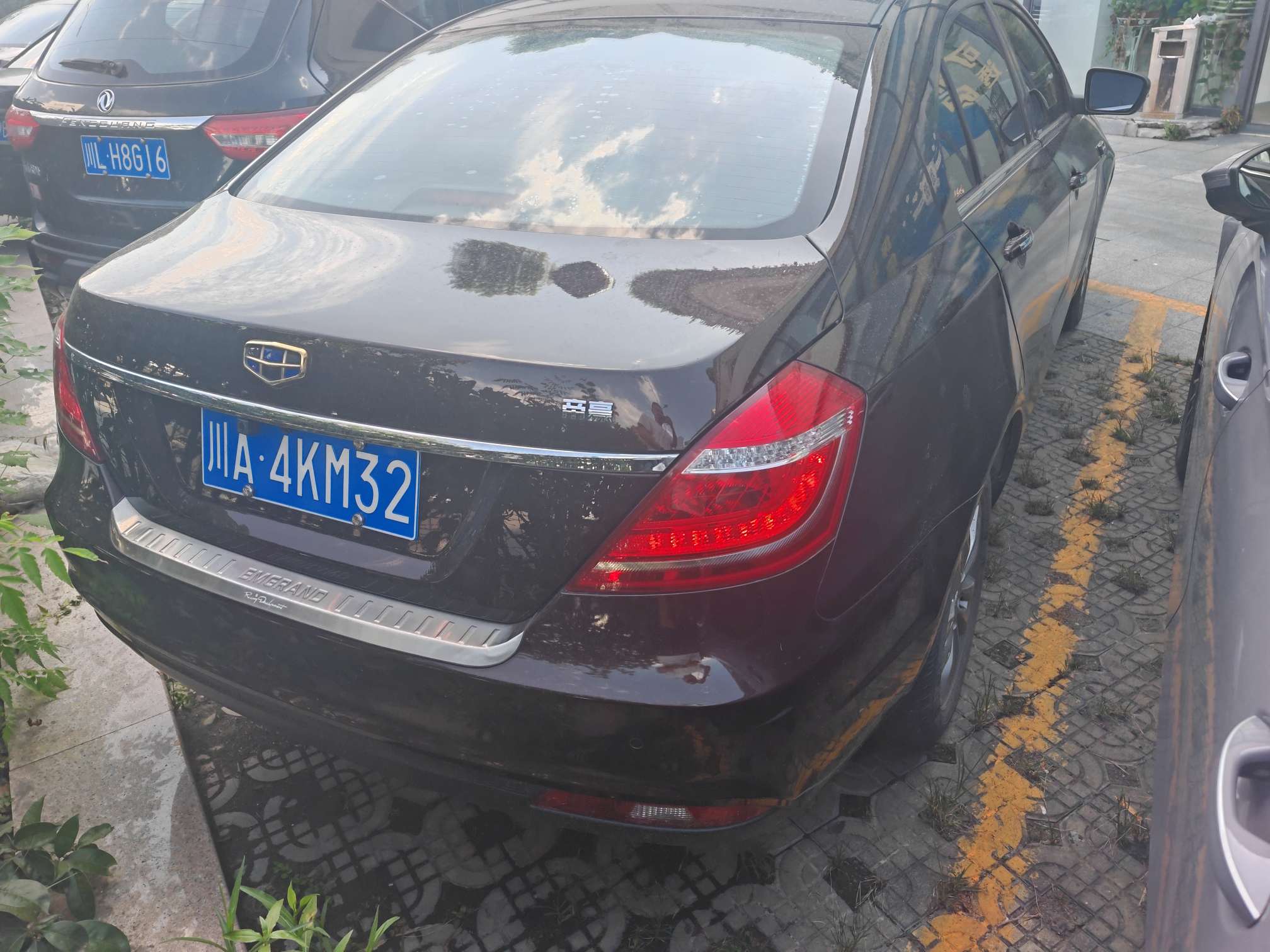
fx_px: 991
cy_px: 476
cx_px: 635
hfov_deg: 65.3
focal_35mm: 27
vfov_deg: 51.4
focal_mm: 7.62
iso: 50
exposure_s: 1/625
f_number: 1.6
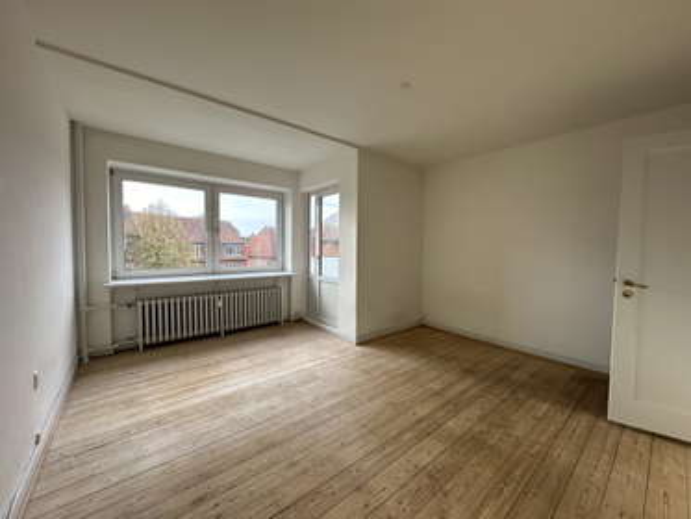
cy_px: 260
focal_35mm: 14
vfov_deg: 85.7
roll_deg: -0.7
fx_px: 280
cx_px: 346
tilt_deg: -2.5
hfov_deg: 102.0
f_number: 2.2
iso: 40
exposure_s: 1/99
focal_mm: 2.22
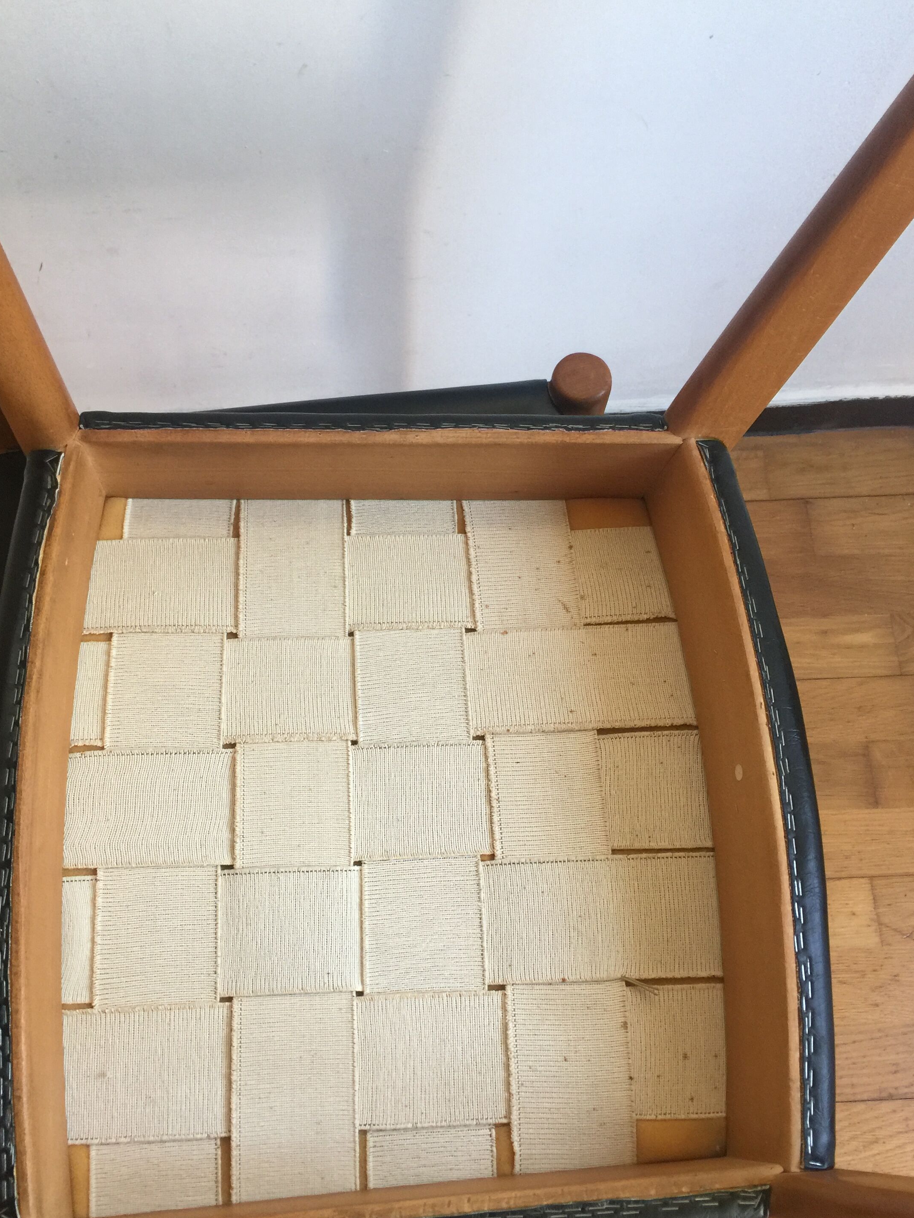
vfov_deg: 55.2
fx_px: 1162
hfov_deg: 42.9
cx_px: 409
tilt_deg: -74.1
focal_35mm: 33
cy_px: 686
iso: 64
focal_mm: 4.15
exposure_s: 1/33
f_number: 2.2
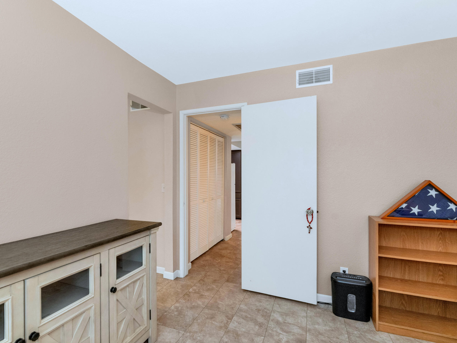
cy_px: 179
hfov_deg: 90.8
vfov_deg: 74.7
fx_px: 224
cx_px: 209
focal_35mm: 17
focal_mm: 14
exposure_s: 1/60
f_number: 5.6
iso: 1000
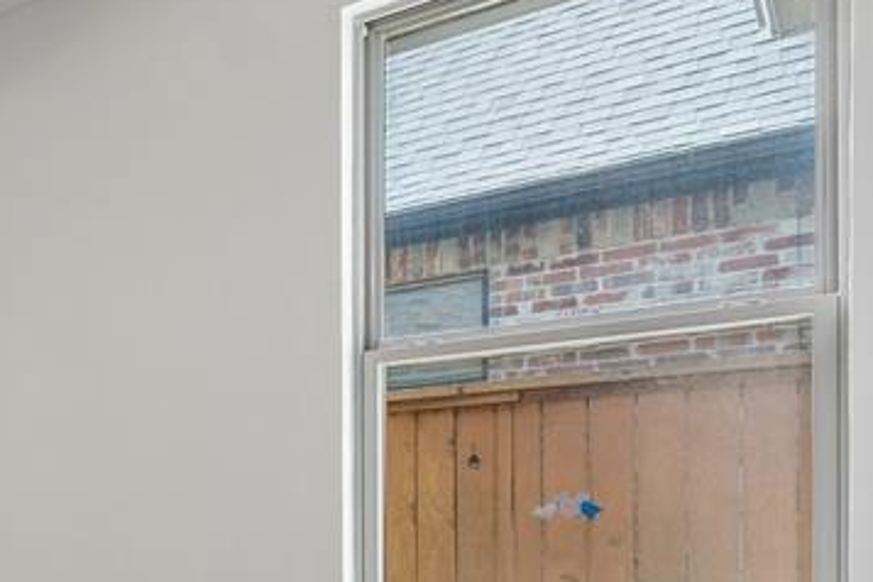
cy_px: 523
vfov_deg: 29.9
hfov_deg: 32.3
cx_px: -302
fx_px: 1043
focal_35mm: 43
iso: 200
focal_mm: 10
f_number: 7.1
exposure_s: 1/30
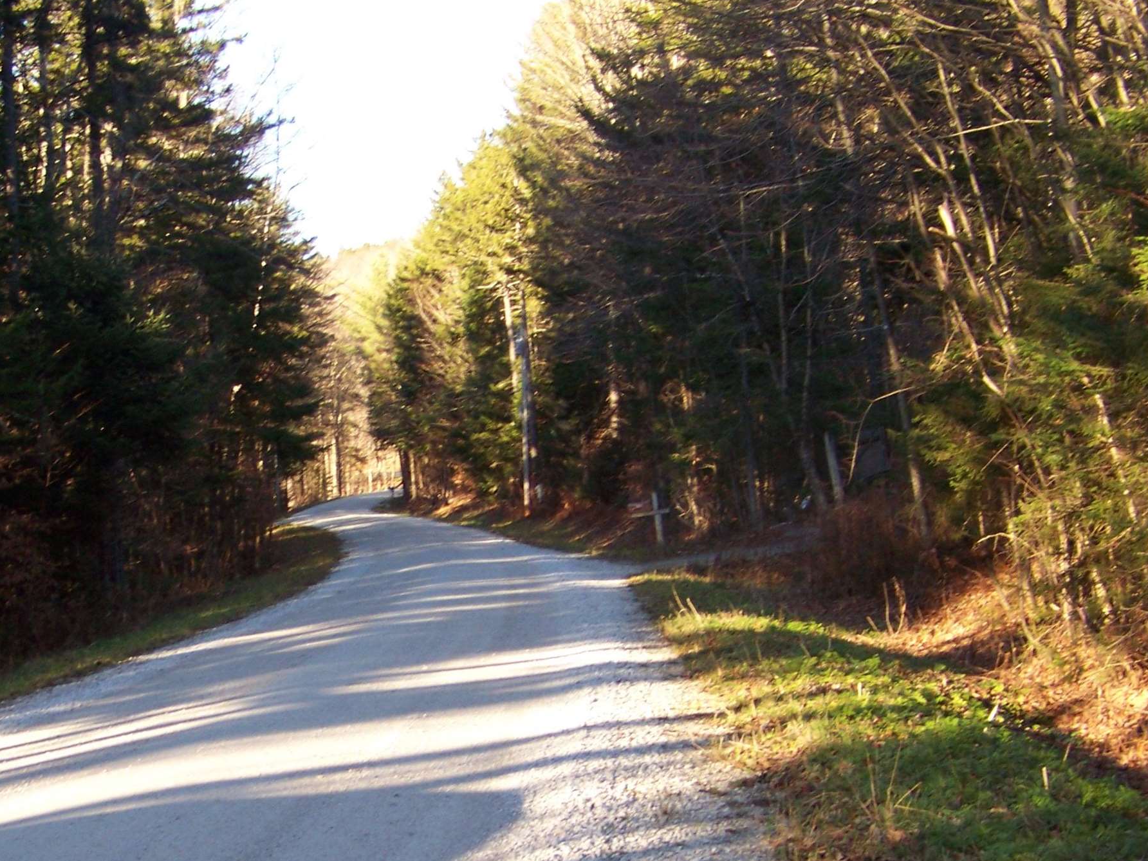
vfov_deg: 23.4
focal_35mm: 62
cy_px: 644
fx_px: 2056
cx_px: 359
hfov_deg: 30.9
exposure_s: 1/125
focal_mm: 5.85
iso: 69
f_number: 2.8
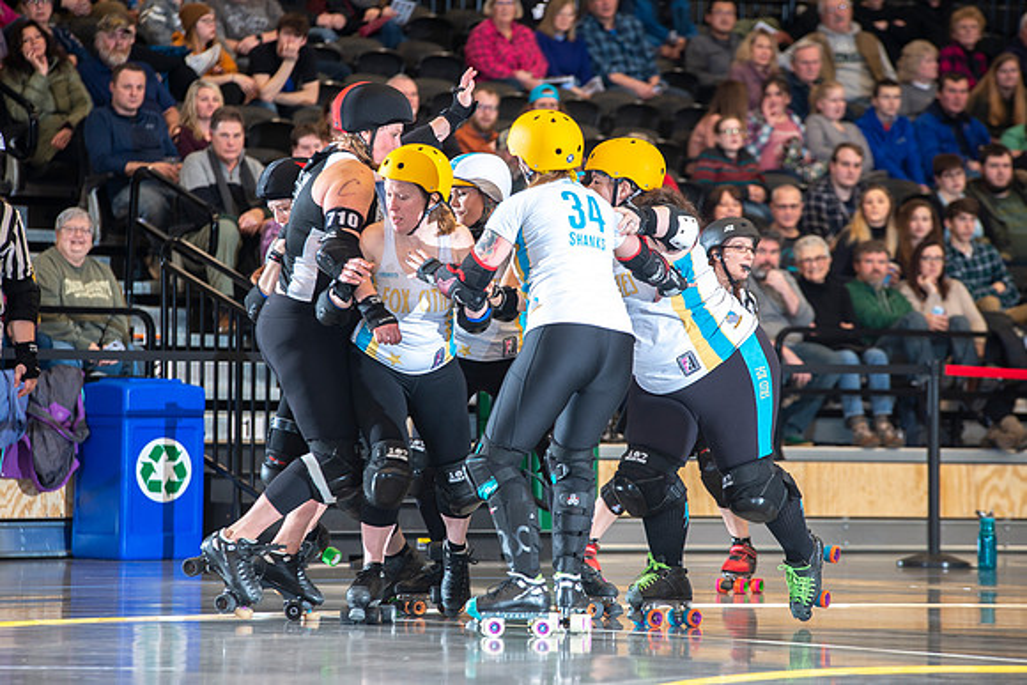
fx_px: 5707
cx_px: 514
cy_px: 342
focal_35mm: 200
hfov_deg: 10.3
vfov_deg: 6.9
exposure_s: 1/160
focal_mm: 200
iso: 500
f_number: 4.5
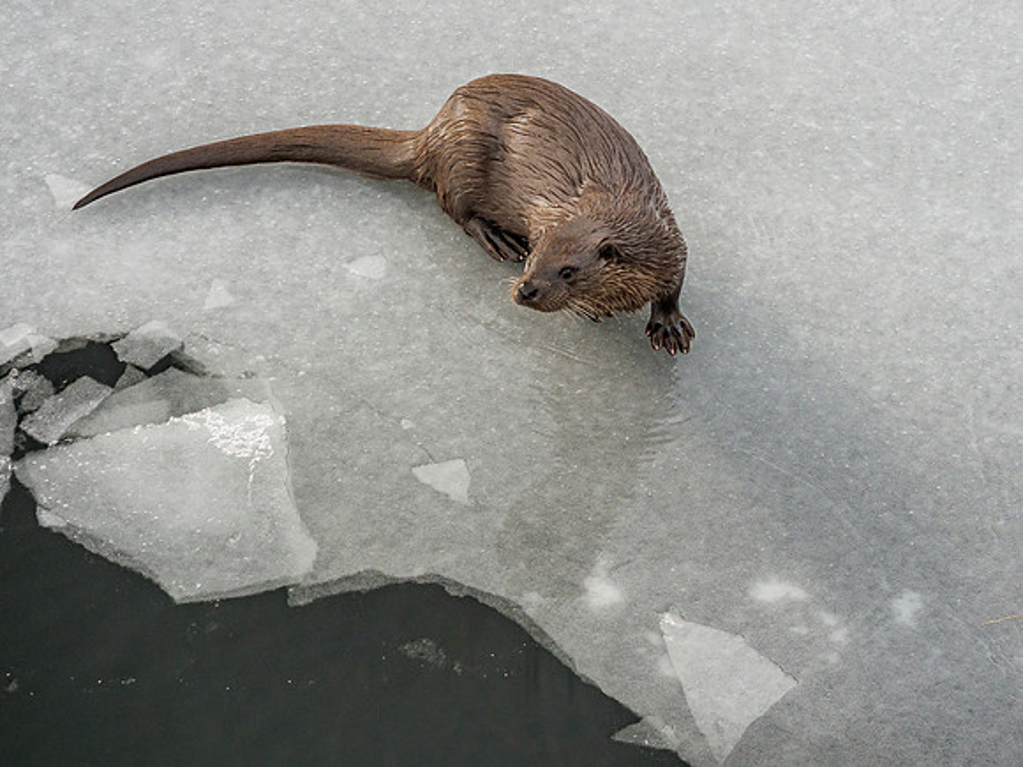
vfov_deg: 14.4
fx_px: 3039
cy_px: 274
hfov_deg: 19.1
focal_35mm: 103
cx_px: 657
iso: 200
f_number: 4.5
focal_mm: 40
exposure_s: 1/250
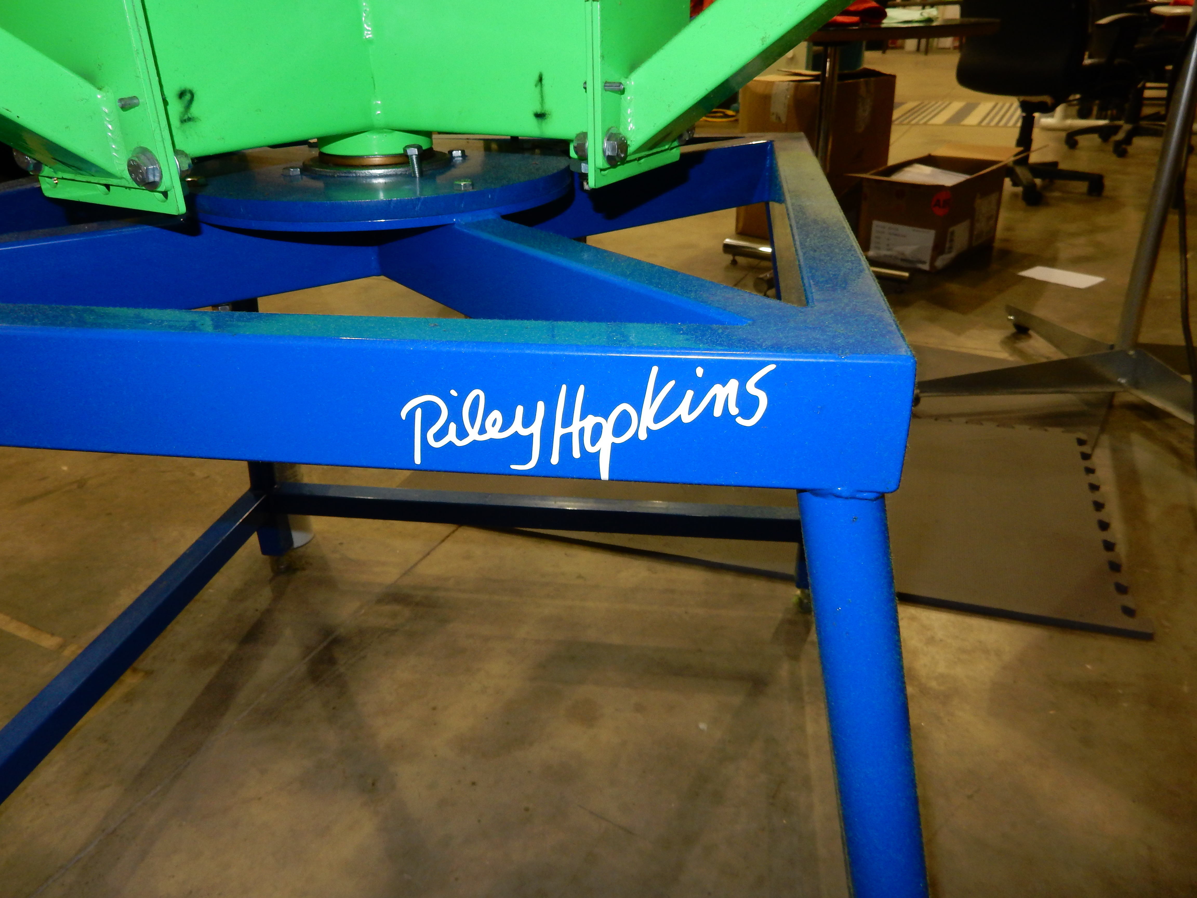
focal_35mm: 25
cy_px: 449
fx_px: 864
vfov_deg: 54.9
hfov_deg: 69.4
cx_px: 598
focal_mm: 4.5
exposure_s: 1/30
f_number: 3.7
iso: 200
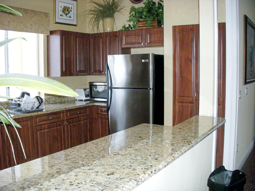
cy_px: 96
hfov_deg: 49.0
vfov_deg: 37.7
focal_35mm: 38
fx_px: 280
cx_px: 128
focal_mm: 6.3
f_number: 3.3
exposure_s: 1/125
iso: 400
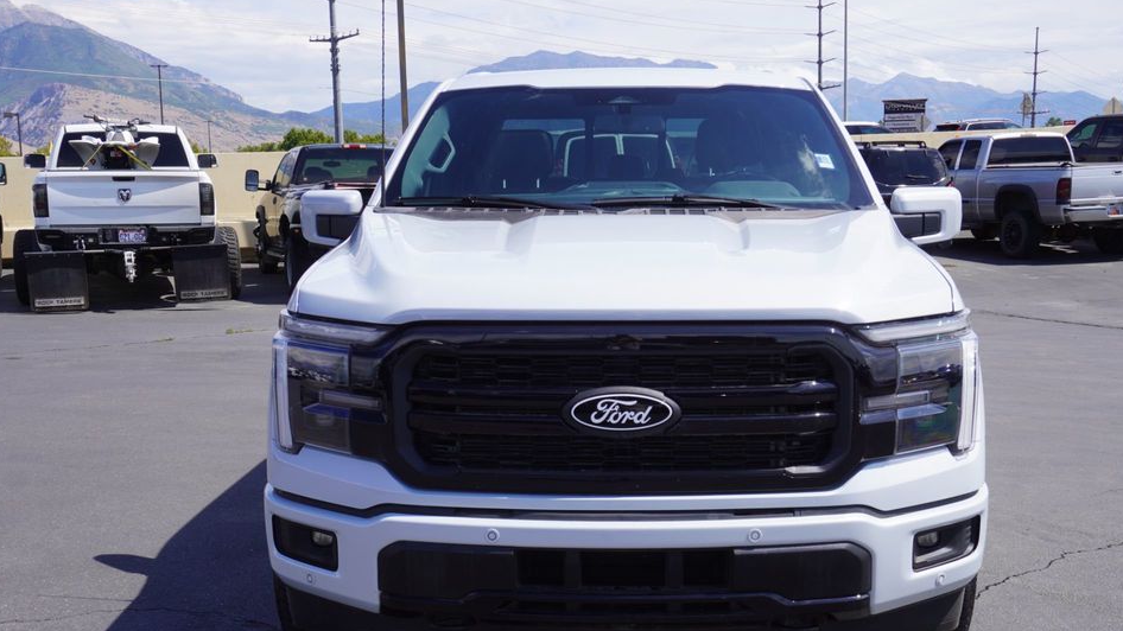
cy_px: 394
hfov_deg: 47.8
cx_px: 576
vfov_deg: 27.9
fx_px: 1267
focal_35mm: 43
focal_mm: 25
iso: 100
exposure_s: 1/250
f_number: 8
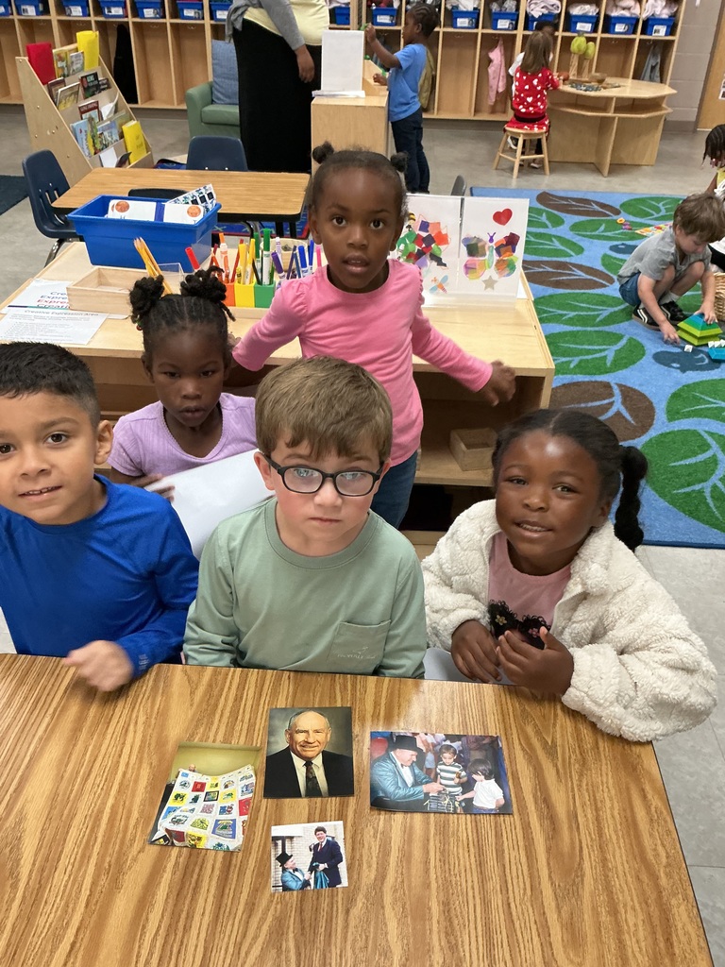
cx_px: 362
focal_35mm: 29
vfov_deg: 61.7
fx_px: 810
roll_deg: -1.0
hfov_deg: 48.2
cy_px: 484
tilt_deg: -35.6
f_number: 1.8
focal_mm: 3
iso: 250
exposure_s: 1/40
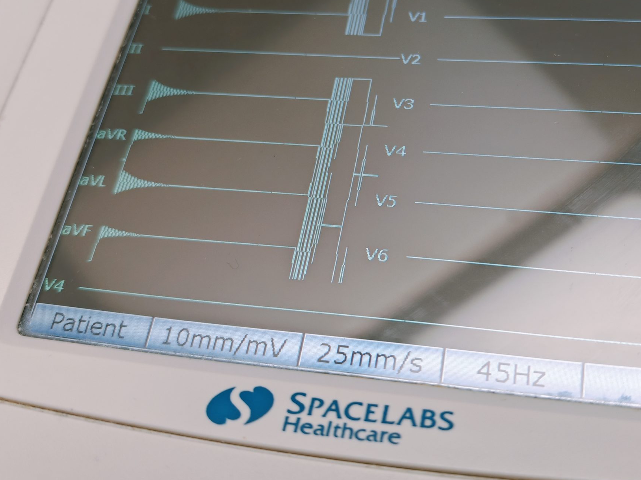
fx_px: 741
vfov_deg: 35.6
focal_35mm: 40
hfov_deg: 46.5
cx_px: 390
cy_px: 157
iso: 80
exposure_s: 1/100
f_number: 2
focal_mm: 6.83
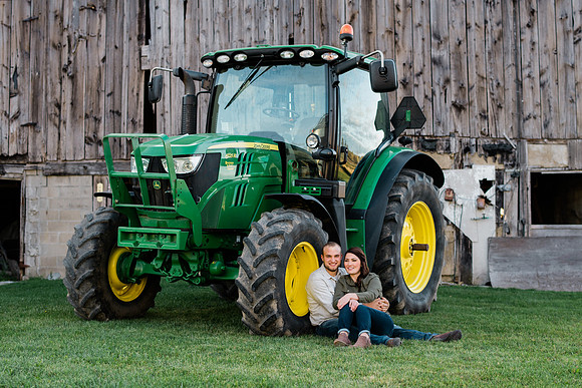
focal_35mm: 60
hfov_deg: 33.5
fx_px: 968
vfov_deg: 22.7
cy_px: 196
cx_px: 298
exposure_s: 1/640
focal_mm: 58
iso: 200
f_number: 3.2
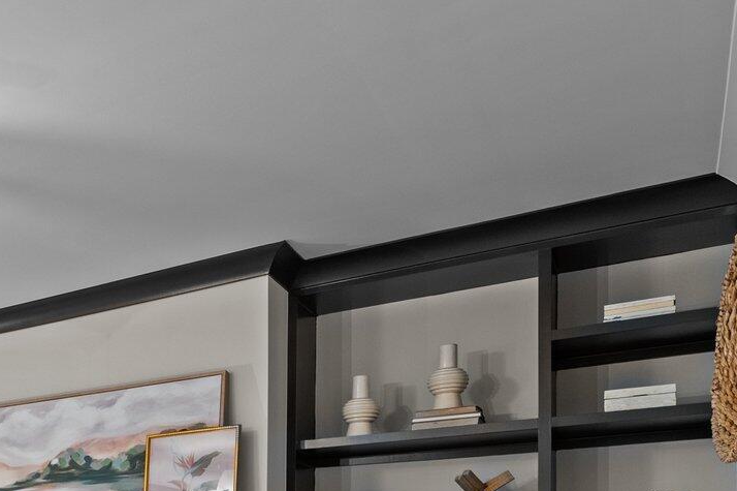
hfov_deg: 33.3
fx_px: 880
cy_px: 580
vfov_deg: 27.6
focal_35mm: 43
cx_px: -221
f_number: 6.3
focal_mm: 15
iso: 400
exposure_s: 1/2.5
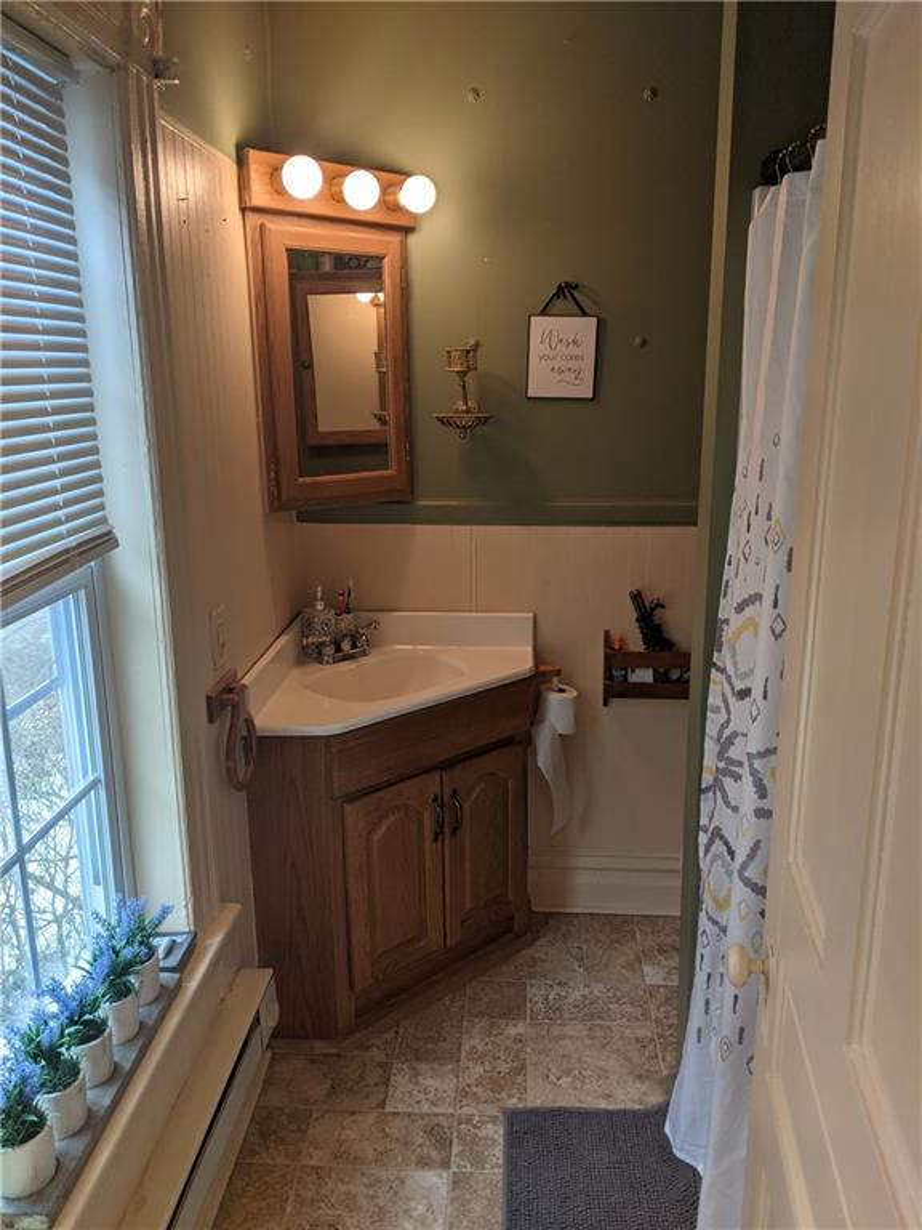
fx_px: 959
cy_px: 615
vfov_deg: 65.3
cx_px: 461
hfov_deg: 51.4
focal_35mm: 27
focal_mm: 4.44
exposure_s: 1/125
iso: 54
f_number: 1.8
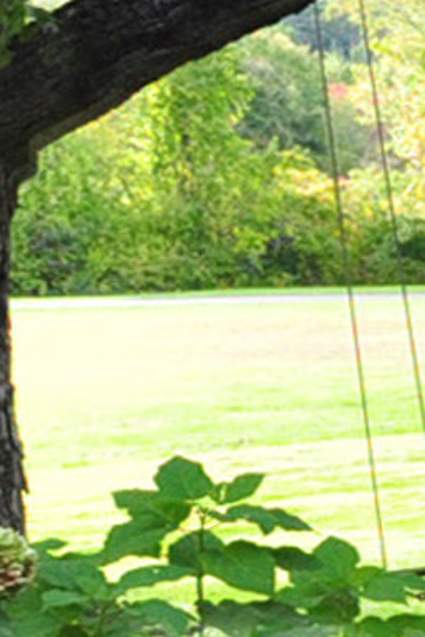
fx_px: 1930
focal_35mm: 109
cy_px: 635
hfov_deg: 7.9
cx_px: 1700
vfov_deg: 18.3
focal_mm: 10
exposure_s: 1/100
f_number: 5.6
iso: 800
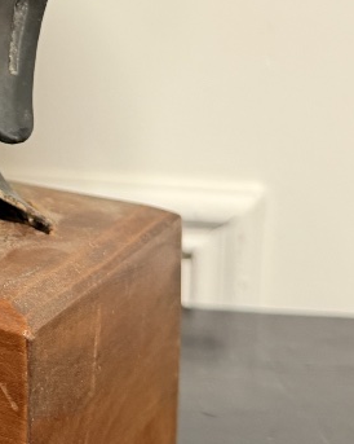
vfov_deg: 22.4
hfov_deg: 17.4
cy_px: 4
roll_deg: -1.2
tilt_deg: -5.0
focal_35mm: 82
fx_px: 1075
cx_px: -125
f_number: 1.78
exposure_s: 1/50
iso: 400
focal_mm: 6.76
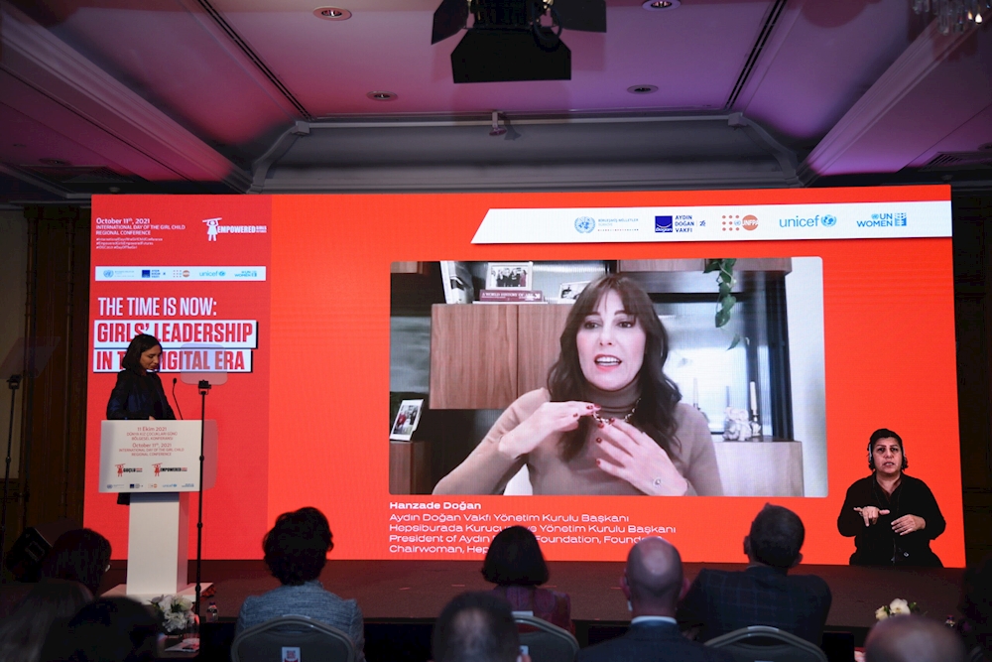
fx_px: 1102
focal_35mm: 40
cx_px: 496
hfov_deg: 48.5
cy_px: 331
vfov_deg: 33.4
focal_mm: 40
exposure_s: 1/125
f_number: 4
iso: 500
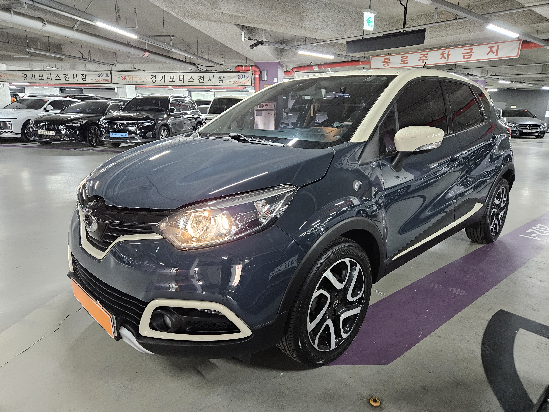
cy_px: 206
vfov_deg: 58.9
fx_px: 365
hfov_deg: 73.9
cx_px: 274
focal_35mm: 23
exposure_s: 1/60
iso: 640
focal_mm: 5.4
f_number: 1.8
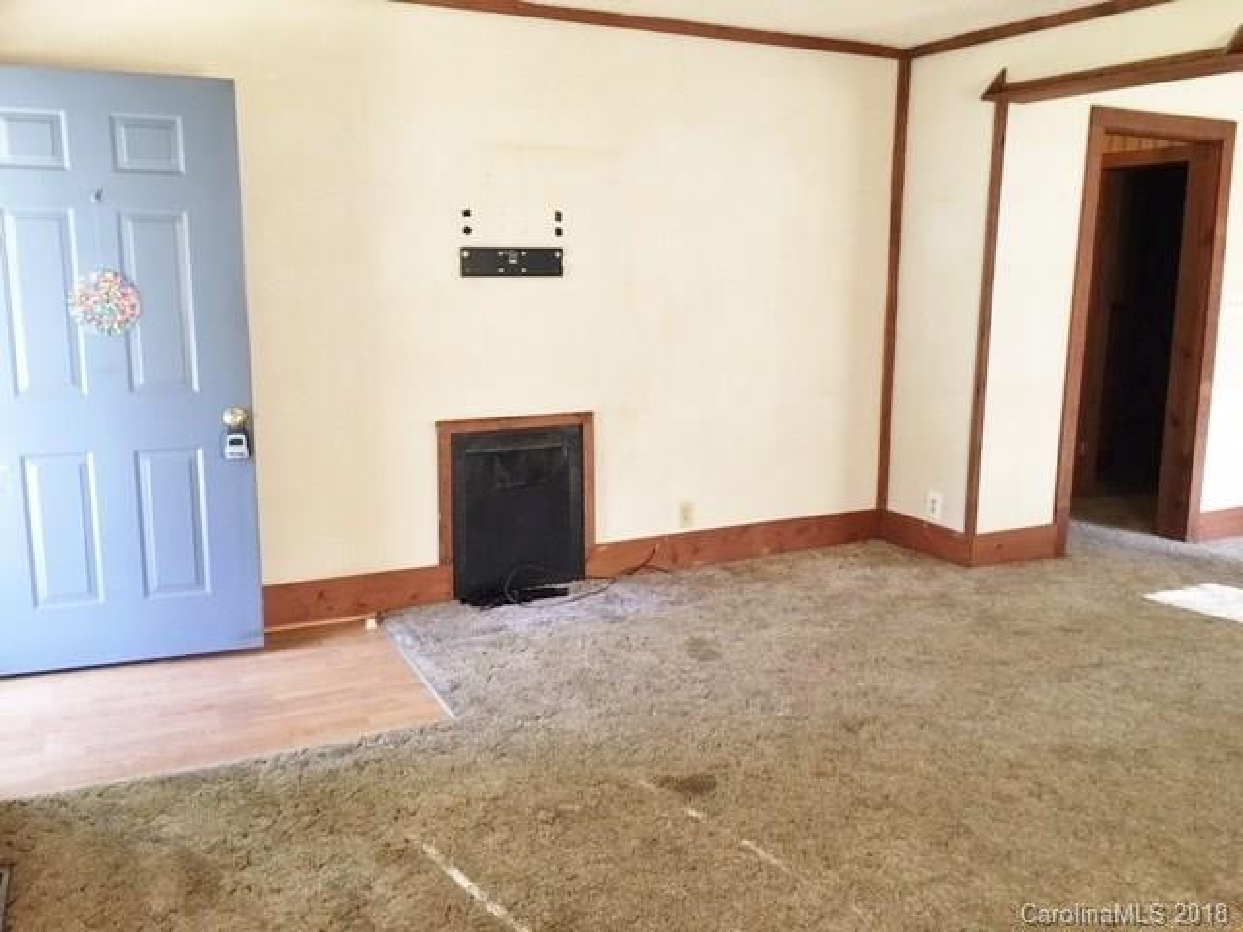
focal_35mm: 29
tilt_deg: -9.7
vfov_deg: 48.2
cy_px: 466
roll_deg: -1.1
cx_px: 622
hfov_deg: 61.7
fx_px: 1041
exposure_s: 1/15
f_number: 2.2
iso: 50
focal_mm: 4.15
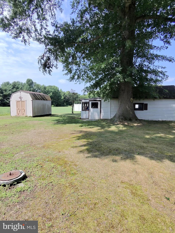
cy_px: 116
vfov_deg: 106.2
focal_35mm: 13
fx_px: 88
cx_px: 88
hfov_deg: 89.9
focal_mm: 2.24
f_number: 2.2
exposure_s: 1/769
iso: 54
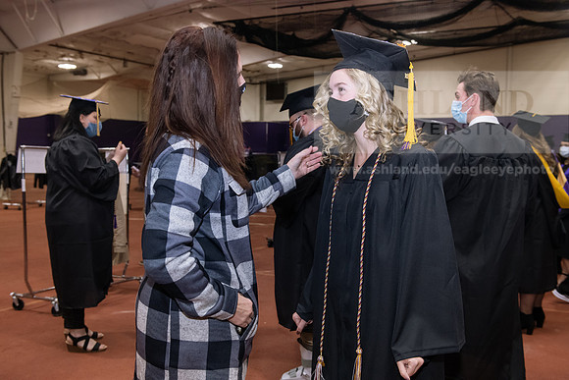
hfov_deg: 48.4
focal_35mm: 40
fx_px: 632
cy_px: 190
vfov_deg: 33.4
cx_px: 284
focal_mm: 40
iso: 2000
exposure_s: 1/160
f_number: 5.6
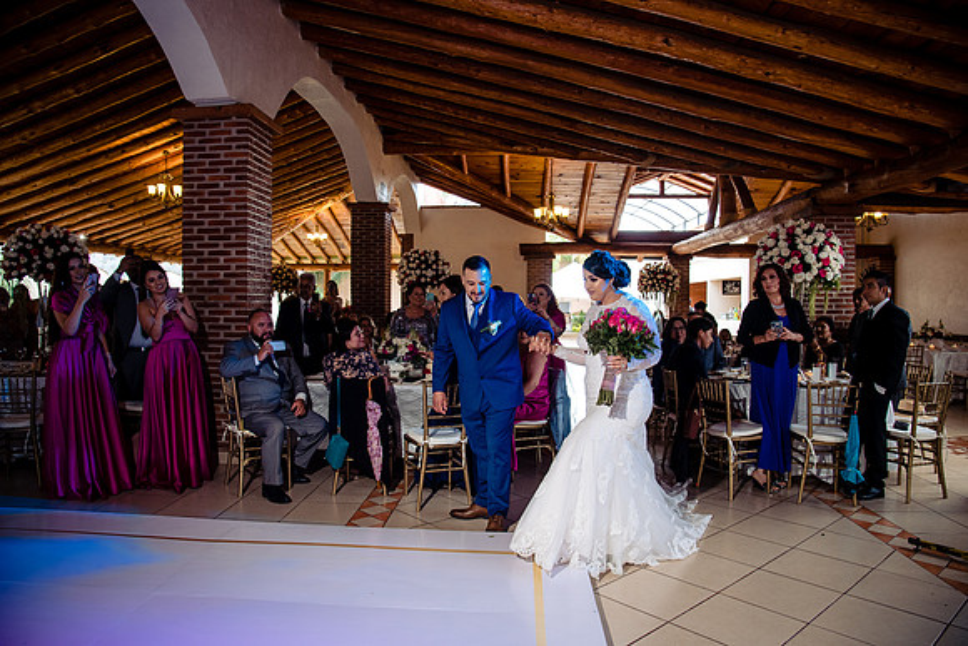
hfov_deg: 73.7
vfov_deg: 53.2
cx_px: 484
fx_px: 645
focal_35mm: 24
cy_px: 323
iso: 1250
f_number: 5.6
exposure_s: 1/125
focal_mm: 24
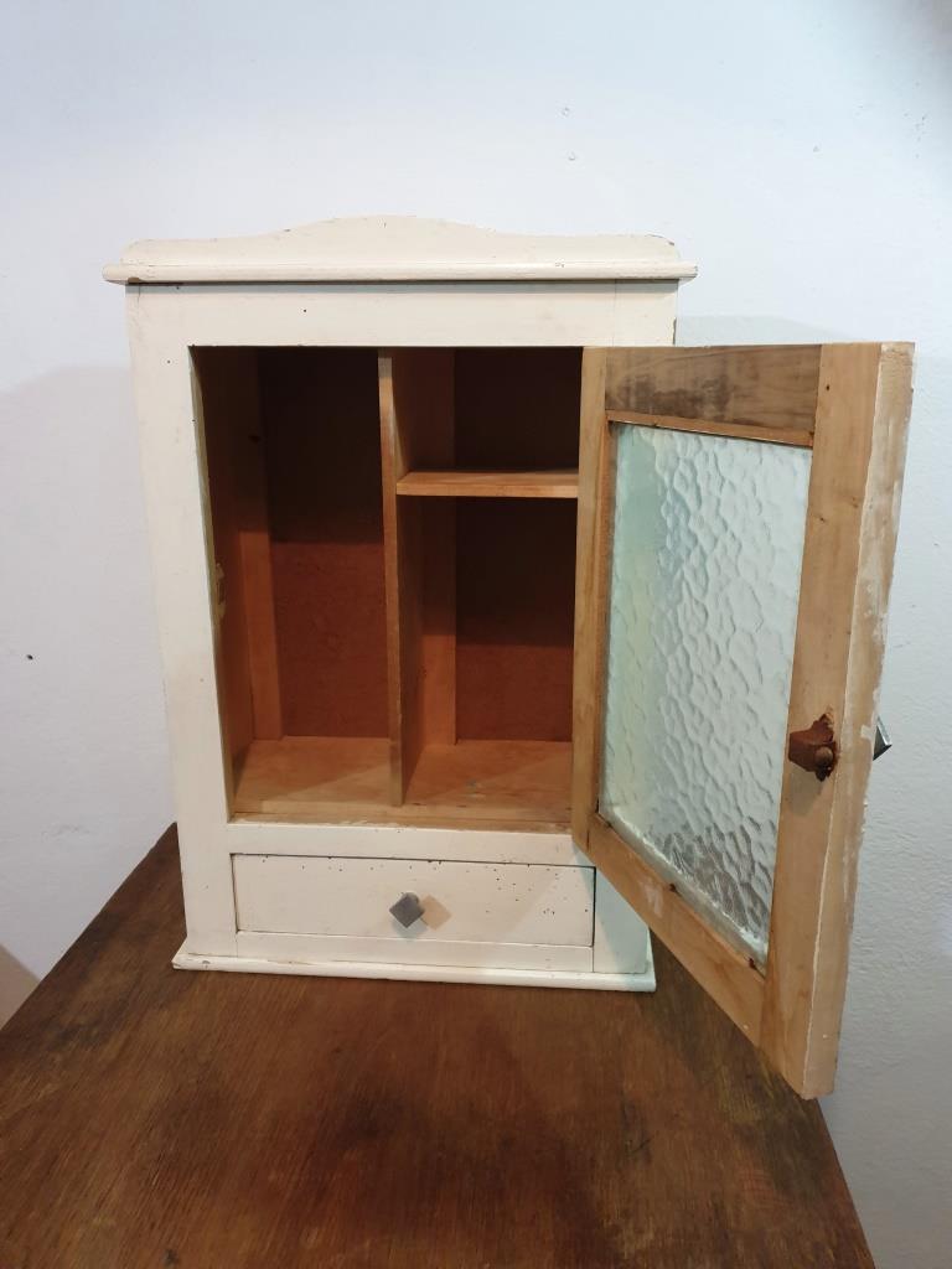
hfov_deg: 53.1
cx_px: 476
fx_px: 953
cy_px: 634
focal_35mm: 26
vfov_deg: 67.3
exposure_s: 1/50
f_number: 1.5
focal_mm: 4.3
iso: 320
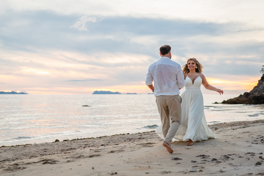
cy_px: 97
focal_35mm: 57
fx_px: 422
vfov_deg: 23.6
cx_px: 115
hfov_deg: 34.7
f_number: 2
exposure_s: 1/400
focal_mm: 50
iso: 3200
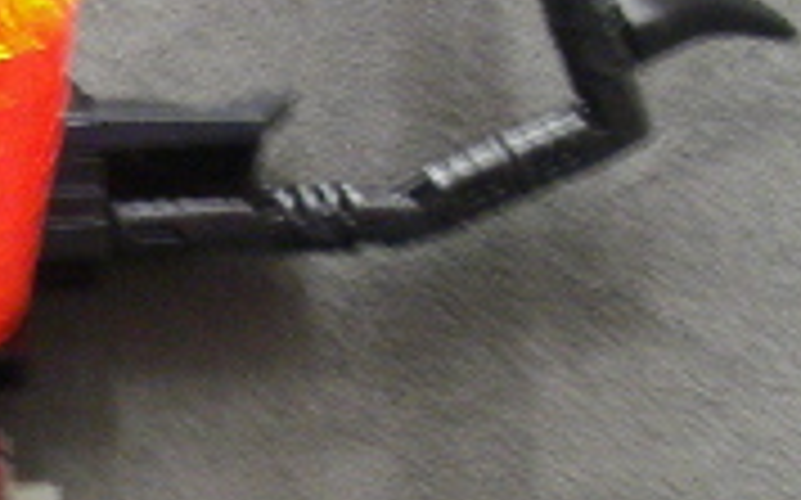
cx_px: -81
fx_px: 3163
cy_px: 527
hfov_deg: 14.1
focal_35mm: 145
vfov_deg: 9.0
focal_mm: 6.3
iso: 250
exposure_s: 1/4
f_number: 3.3
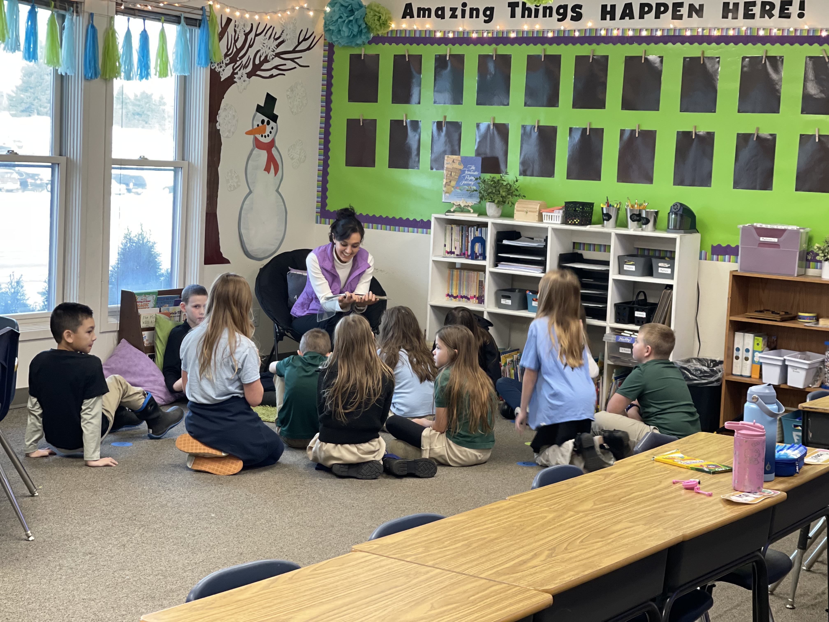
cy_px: 311
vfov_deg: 22.9
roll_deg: -3.0
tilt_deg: -7.1
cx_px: 414
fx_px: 1533
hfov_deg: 30.3
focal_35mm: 64
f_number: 2.2
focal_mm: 7.5
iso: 160
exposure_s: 1/40
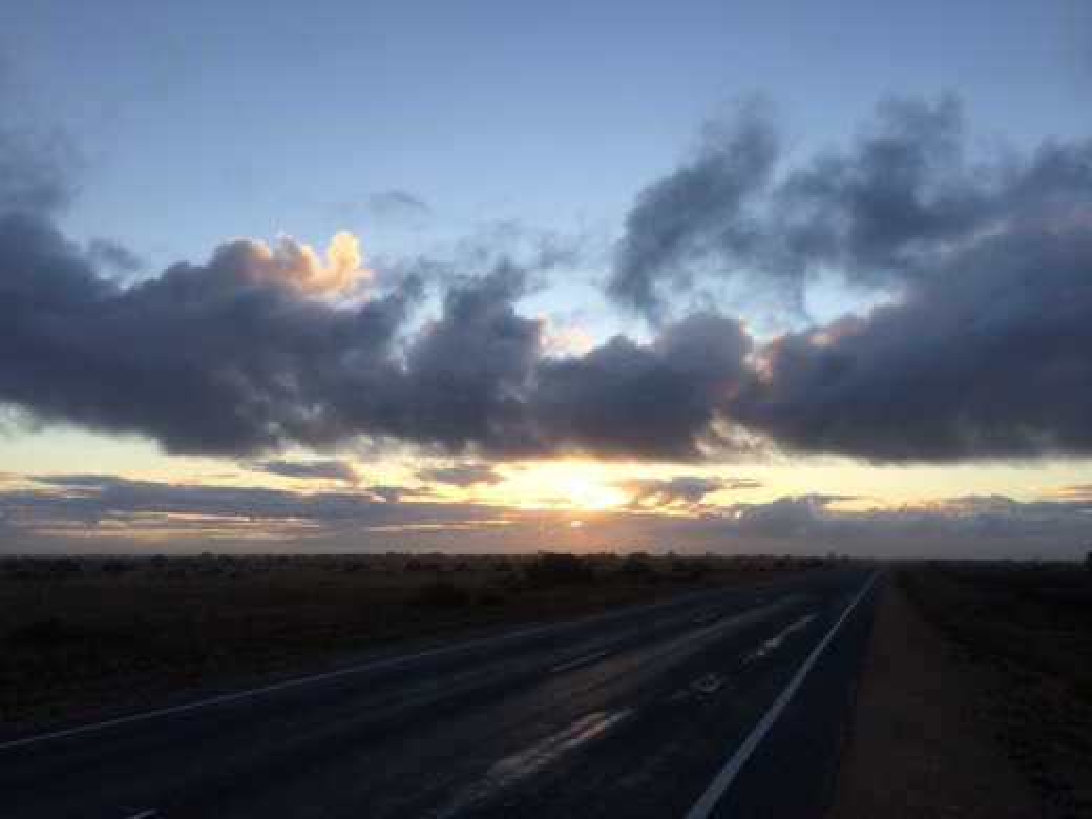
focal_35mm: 29
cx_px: 546
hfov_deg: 61.7
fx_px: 915
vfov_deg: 48.2
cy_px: 410
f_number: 2.2
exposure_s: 1/760
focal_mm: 4.15
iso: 32
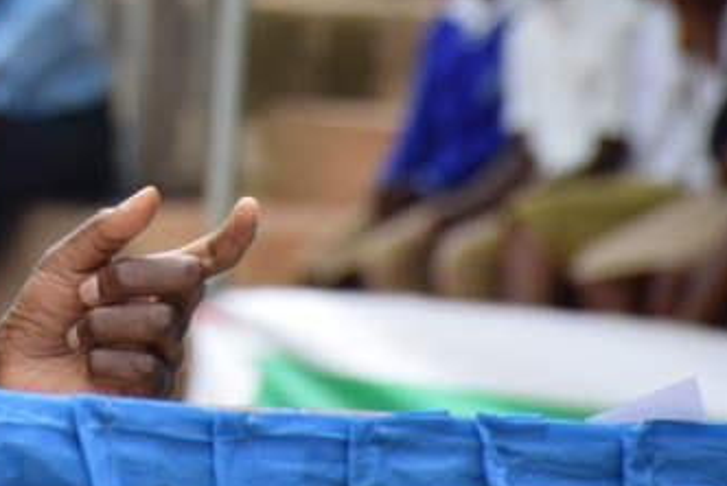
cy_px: -194
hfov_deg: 3.3
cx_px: -335
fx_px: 12774
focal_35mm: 632
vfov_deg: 2.2
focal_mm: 140
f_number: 6.3
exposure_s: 1/160
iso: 100
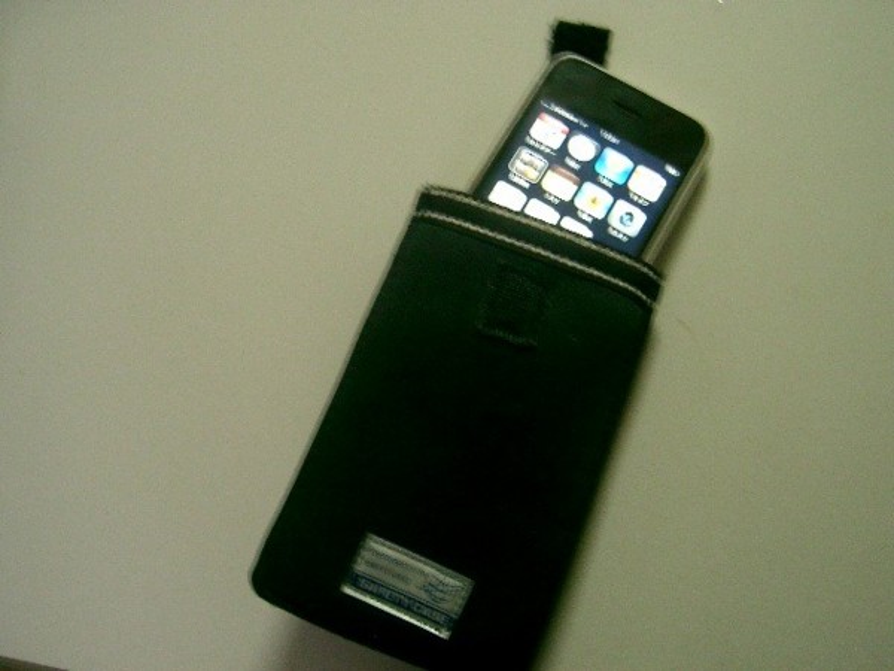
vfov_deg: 36.8
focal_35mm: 39
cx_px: 447
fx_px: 1007
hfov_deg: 47.9
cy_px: 336
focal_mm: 8
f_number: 2.8
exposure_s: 1/8
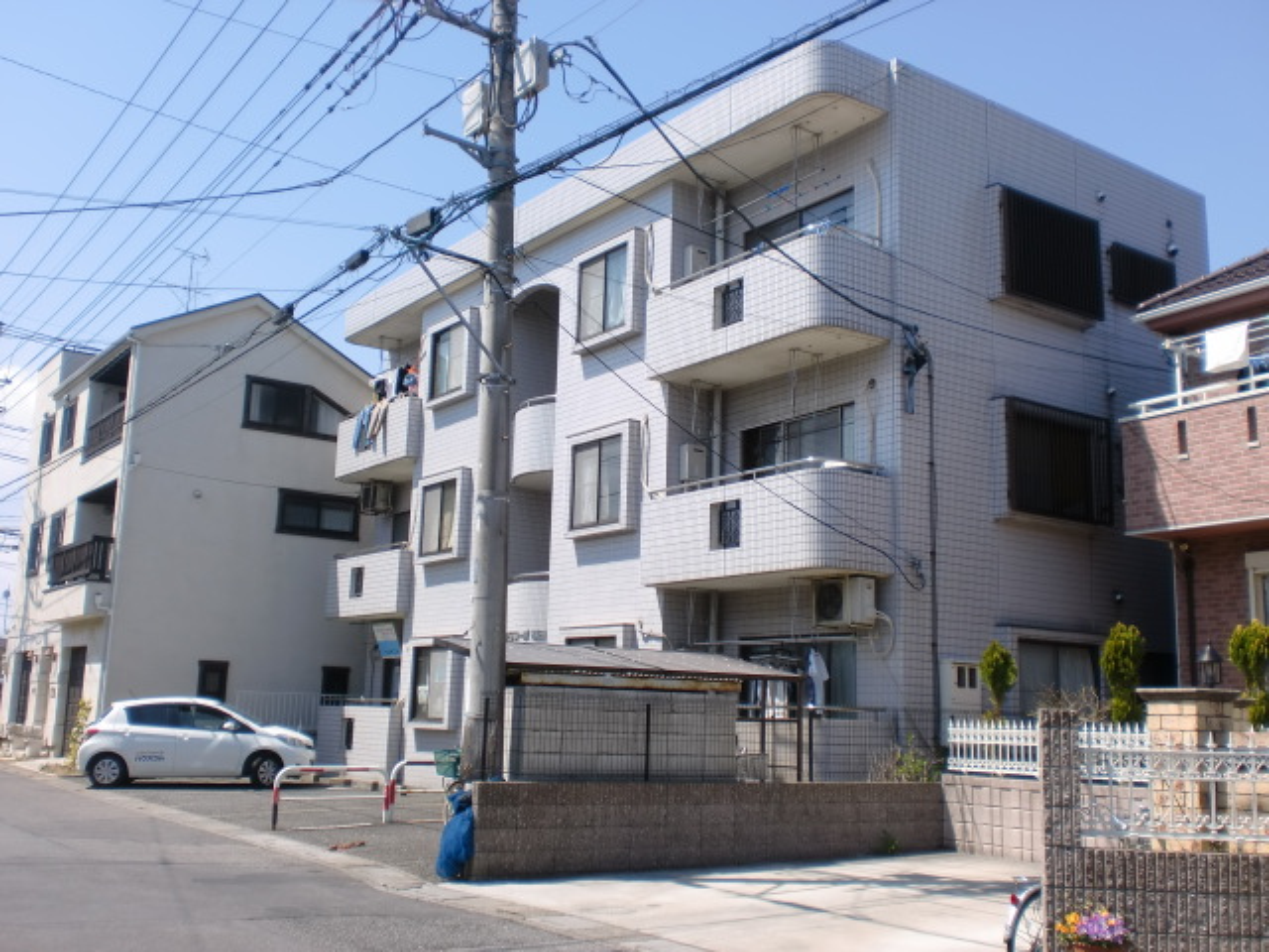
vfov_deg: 40.7
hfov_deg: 52.6
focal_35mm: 35
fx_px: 1283
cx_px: 634
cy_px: 476
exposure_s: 1/800
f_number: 3.1
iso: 64
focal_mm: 6.3
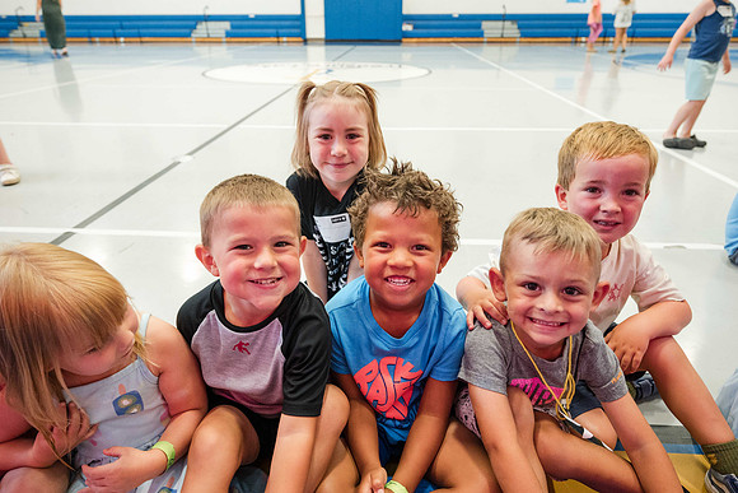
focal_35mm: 24
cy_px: 228
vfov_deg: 53.8
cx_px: 359
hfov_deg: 74.6
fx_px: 485
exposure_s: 1/60
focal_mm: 21.5
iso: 5000
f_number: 4
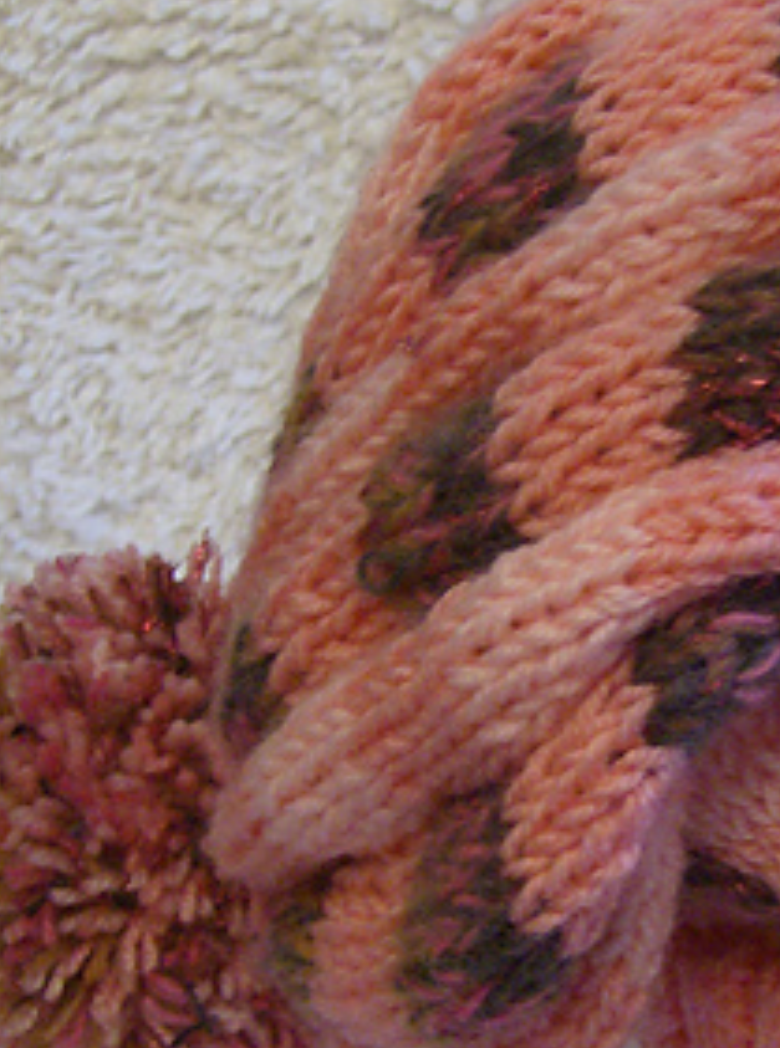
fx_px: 2477
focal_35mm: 82
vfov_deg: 23.9
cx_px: 752
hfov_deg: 17.5
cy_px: 608
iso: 200
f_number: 2.8
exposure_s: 1/11.3
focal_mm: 6
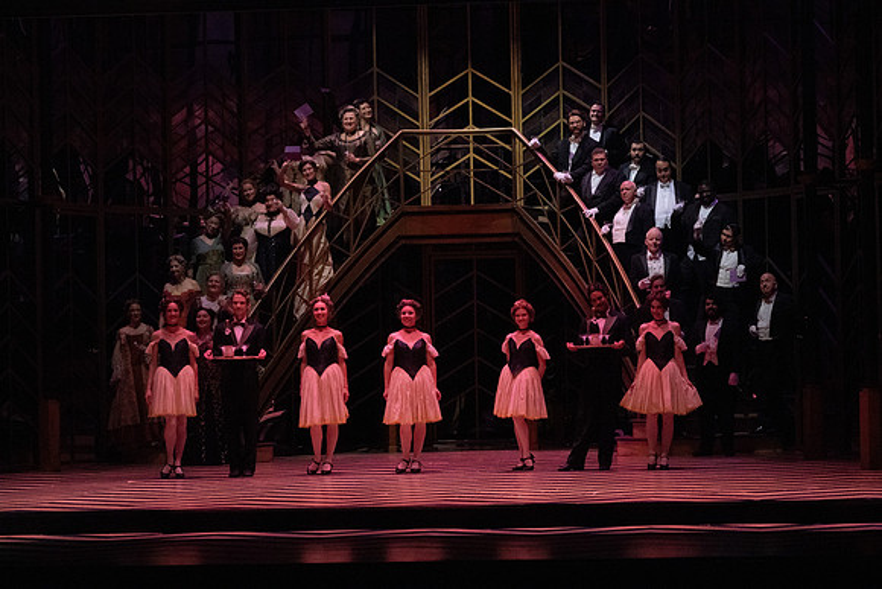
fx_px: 2646
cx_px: 441
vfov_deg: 12.7
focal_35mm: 108
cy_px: 294
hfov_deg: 18.9
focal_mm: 108
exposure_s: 1/400
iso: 12800
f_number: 14
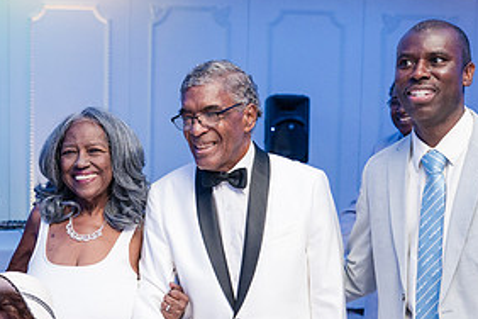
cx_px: 151
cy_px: 305
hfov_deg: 26.5
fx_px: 1009
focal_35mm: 76
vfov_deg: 17.6
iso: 4000
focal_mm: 37
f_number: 4
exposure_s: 1/250
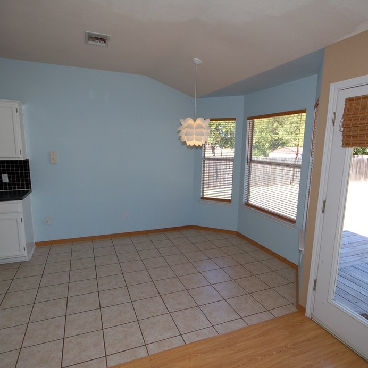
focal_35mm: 20
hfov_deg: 74.8
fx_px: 241
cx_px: 183
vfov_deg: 74.8
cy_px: 184
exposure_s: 1/160
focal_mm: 10
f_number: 6.3
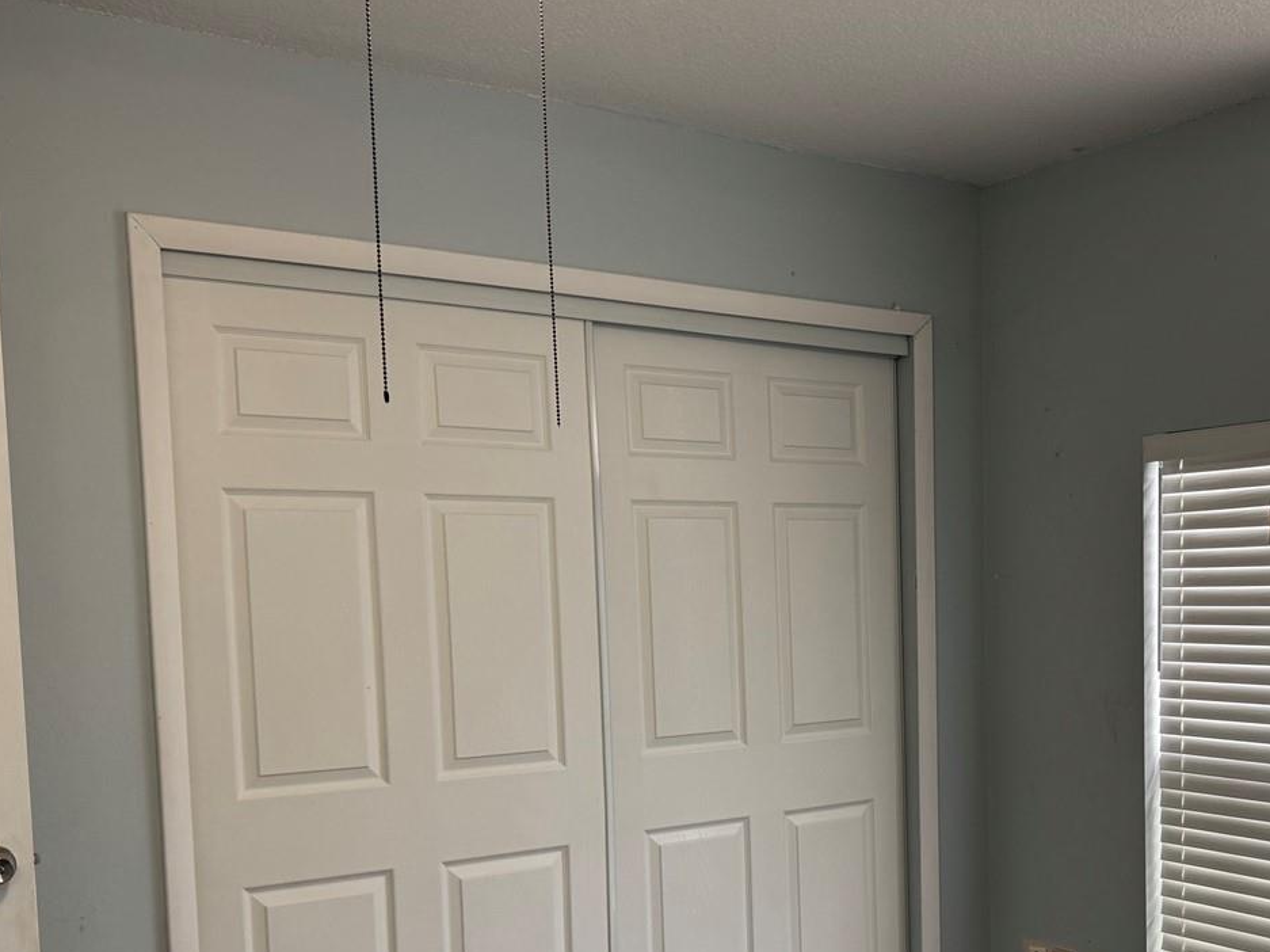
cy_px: 700
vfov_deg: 34.5
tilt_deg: -4.6
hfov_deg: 44.7
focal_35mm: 41
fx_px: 1504
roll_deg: +1.4
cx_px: 904
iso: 125
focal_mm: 6.76
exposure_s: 1/120
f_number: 1.78
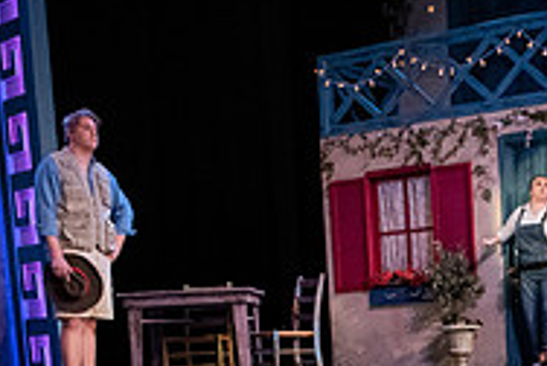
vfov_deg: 17.2
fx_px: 1126
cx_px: 498
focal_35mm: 74
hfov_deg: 26.4
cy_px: 495
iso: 3200
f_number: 3.2
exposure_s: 1/250
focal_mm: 24
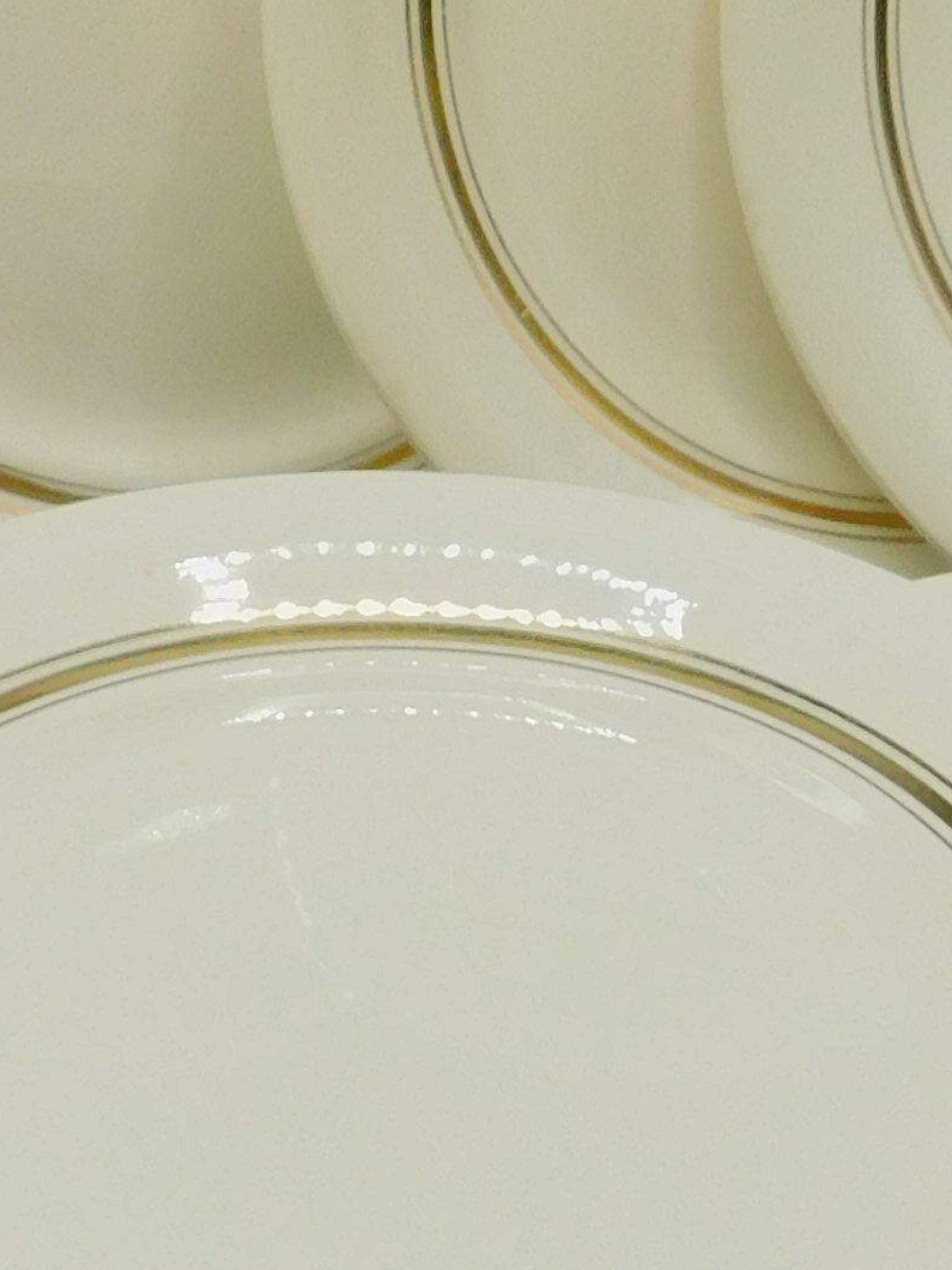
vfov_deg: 19.0
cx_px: 550
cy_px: 1322
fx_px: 3667
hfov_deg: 14.8
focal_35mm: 100
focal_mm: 4
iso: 125
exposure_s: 1/320
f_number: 3
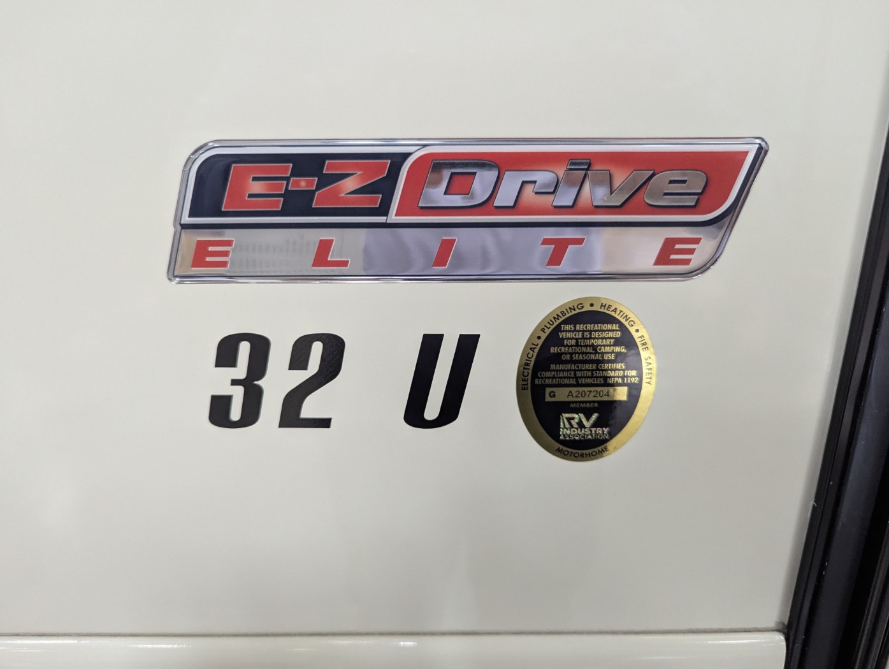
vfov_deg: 56.9
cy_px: 334
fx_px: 617
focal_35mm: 24
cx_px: 444
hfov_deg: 71.5
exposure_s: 1/329
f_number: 1.85
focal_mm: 6.81
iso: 855
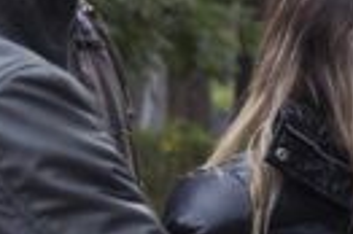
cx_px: 973
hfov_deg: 5.1
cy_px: 237
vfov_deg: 3.5
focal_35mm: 387
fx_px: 3790
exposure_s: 1/400
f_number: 4
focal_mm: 44
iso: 400
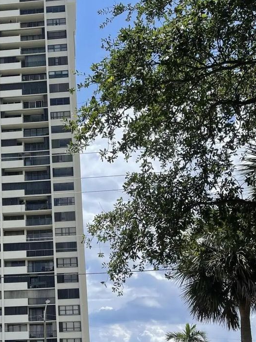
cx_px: 26
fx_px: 503
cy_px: 277
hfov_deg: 27.5
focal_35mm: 51
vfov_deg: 36.2
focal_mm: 5.1
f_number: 1.6
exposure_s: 1/3788
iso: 32
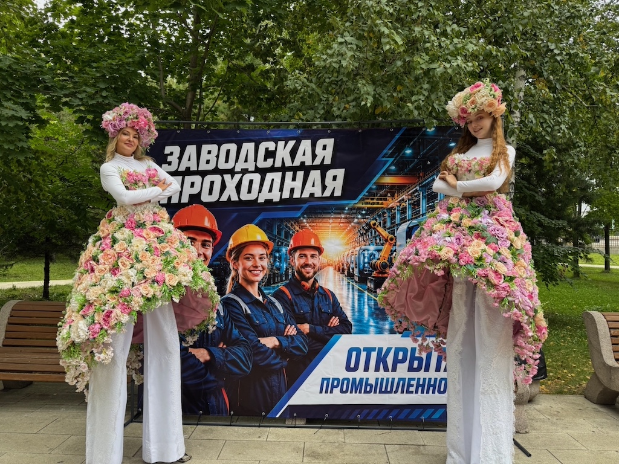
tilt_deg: -1.2
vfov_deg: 56.8
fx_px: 429
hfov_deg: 71.6
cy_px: 232
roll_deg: -0.6
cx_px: 310
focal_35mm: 24
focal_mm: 6.76
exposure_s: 1/417
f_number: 1.78
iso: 80
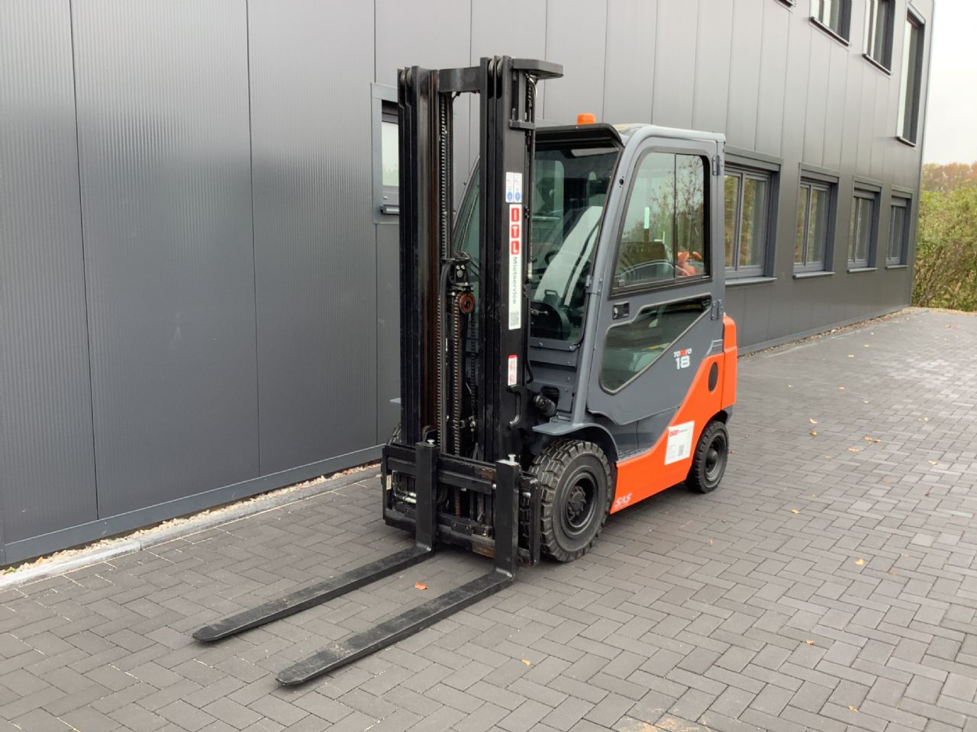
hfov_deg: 58.4
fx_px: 875
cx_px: 488
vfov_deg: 45.4
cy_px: 366
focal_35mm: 31
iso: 50
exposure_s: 1/120
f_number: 2.4
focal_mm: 3.3
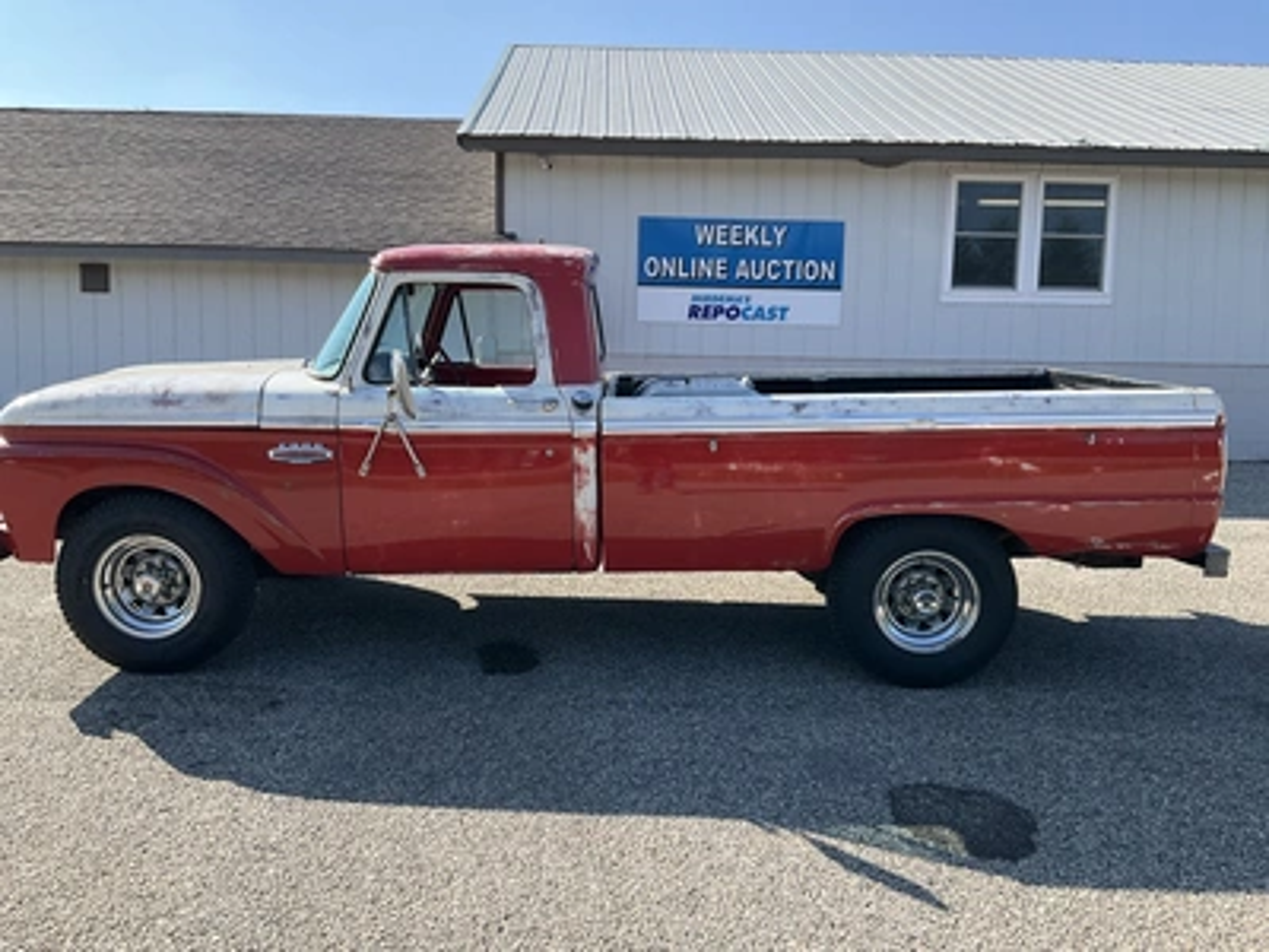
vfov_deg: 48.2
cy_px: 476
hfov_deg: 61.7
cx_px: 634
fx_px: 1063
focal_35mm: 29
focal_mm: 3
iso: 25
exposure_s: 1/842
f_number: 1.8
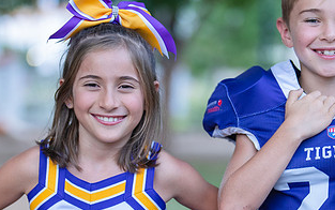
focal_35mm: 157
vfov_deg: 8.3
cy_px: 174
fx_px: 1434
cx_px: 217
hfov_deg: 13.3
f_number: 1.2
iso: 250
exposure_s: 1/400
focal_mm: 50
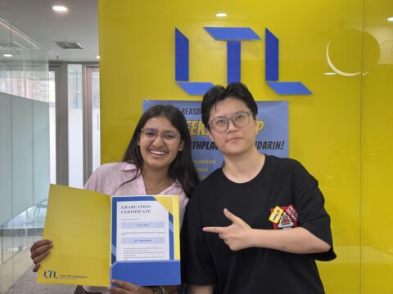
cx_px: 196
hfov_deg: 39.7
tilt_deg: -1.7
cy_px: 147
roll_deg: -0.5
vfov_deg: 30.3
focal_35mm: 48
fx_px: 545
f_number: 1.78
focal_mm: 6.76
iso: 160
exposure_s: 1/50
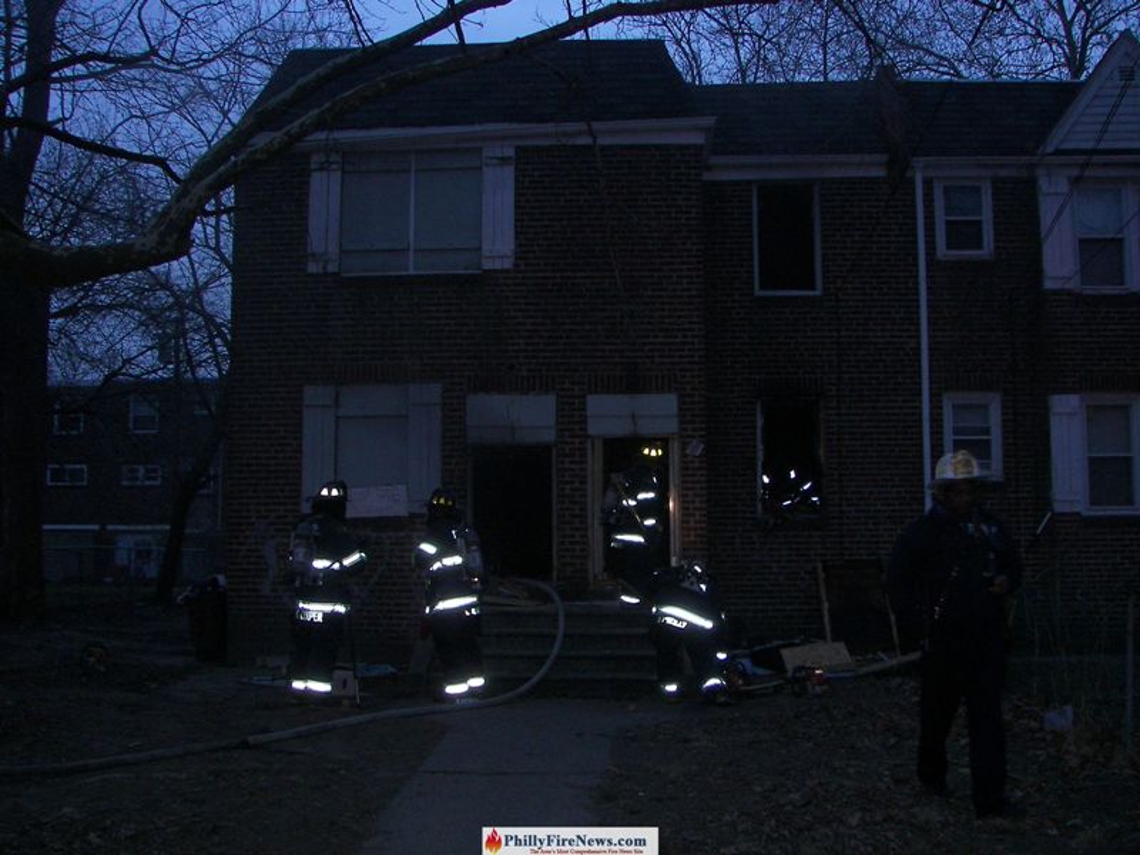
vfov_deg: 39.7
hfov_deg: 51.4
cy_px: 428
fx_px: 1186
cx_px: 570
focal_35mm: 36
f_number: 2.8
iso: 100
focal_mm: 6
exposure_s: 1/30
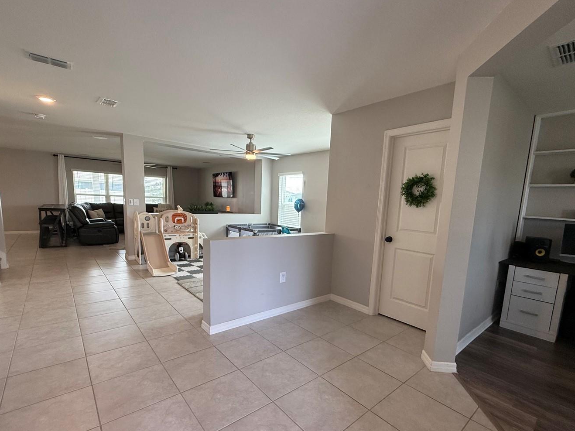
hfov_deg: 91.0
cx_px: 298
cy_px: 243
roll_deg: -2.4
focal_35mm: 17
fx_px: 282
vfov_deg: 74.4
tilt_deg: -7.6
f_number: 2.2
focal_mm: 2.22
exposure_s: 1/120
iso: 200
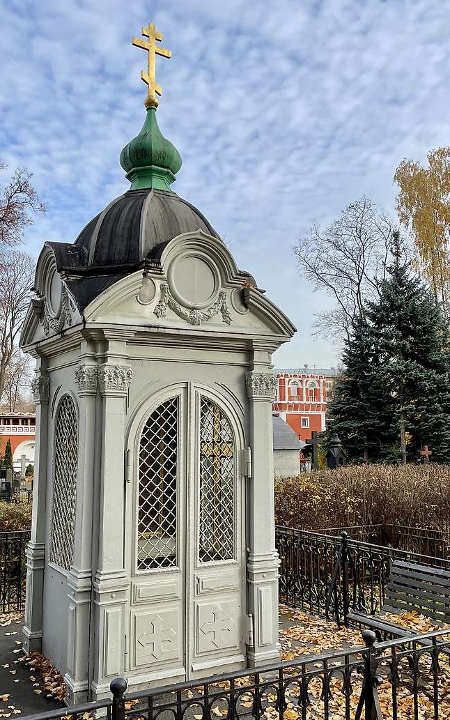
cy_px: 381
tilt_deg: +5.5
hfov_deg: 39.4
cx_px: 205
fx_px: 628
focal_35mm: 32
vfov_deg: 59.6
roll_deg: -0.3
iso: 32
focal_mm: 4.2
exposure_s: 1/1689
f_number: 1.6
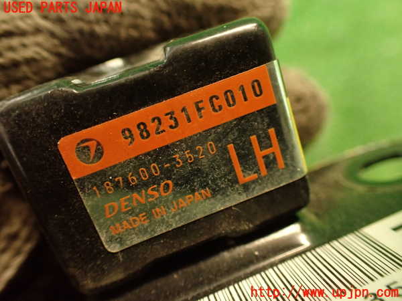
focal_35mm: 30
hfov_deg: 60.0
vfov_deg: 46.8
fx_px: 348
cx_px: 201
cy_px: 150
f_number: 2.3
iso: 640
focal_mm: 5.4
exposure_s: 1/30
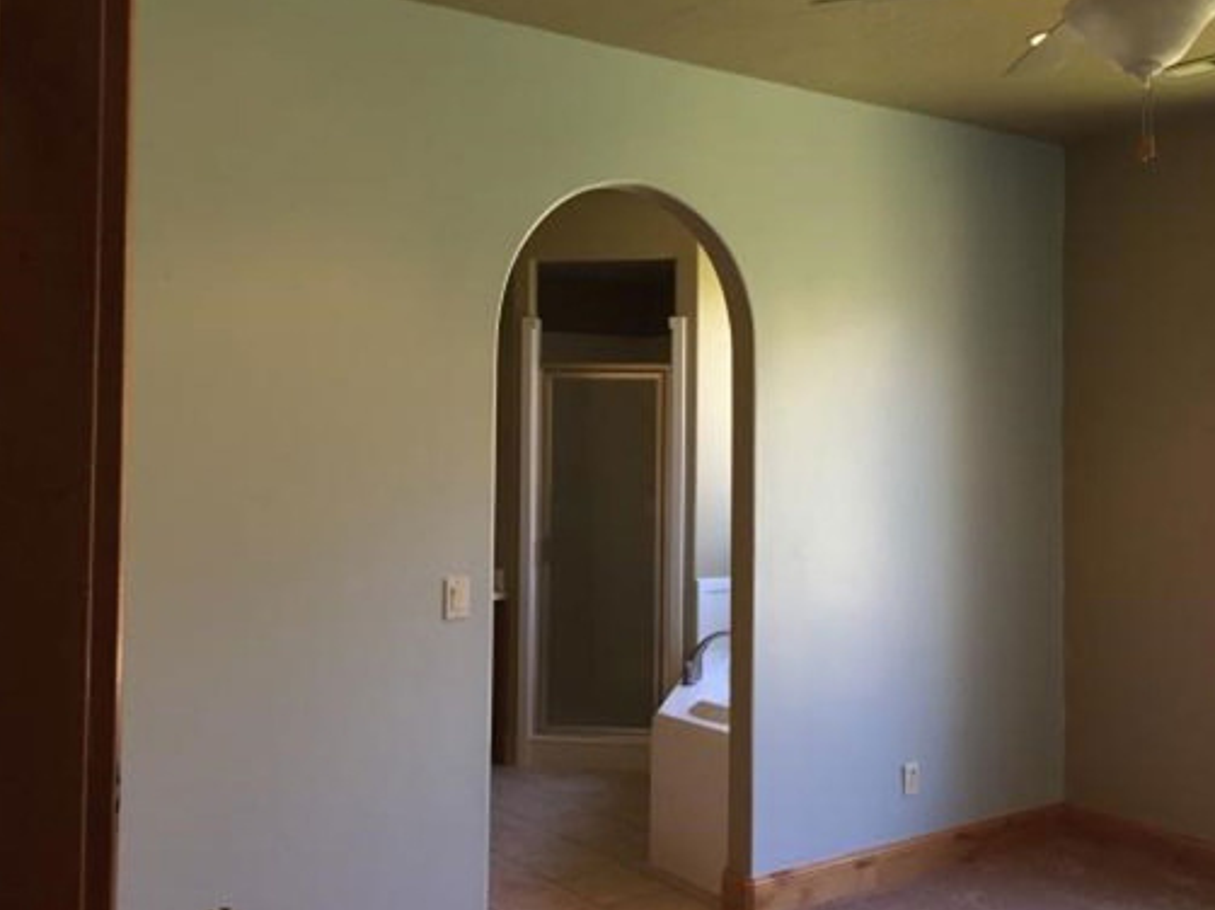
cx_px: 697
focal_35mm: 37
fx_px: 1298
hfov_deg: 50.0
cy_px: 407
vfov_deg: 38.6
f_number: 2.2
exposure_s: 1/30
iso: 50
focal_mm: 4.15
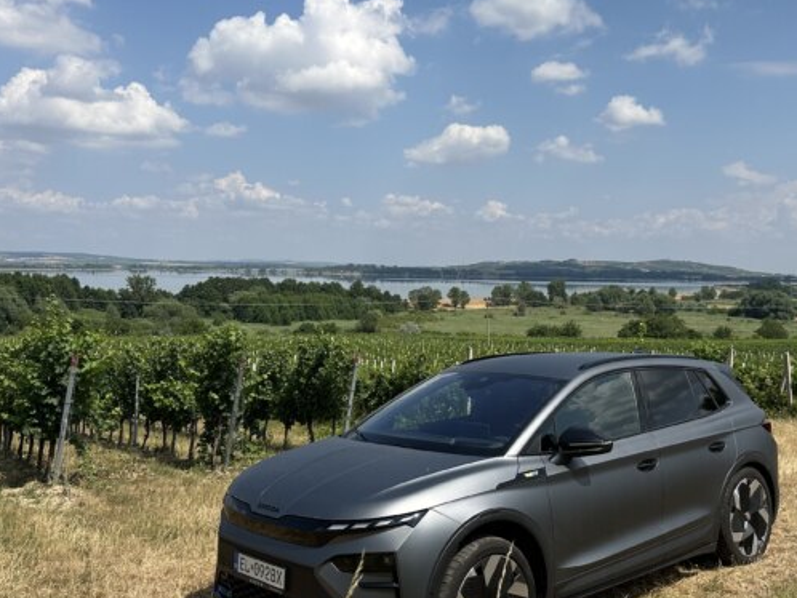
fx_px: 852
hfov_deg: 50.1
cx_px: 429
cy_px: 307
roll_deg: -0.9
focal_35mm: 37
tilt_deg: -3.1
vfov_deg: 38.7
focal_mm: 6.86
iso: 80
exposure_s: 1/6623
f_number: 1.78
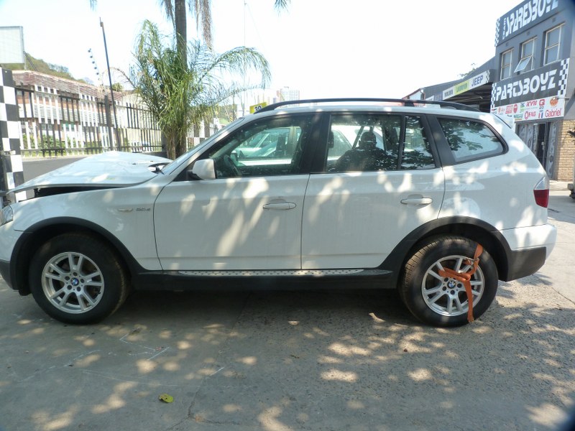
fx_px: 415
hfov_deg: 69.4
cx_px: 288
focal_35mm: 25
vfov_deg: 54.9
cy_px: 216
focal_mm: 4.5
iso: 125
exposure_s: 1/160
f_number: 4
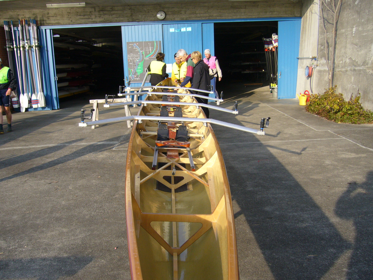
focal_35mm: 35
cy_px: 140
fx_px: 377
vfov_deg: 40.7
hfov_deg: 52.6
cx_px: 186
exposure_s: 1/200
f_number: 5.6
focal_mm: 5.8
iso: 80
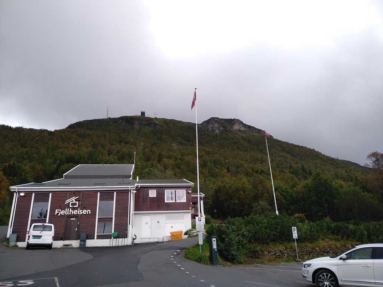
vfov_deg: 53.1
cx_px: 192
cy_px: 144
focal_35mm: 26
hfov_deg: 67.3
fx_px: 288
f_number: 2.2
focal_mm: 3.82
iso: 125
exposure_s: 1/217
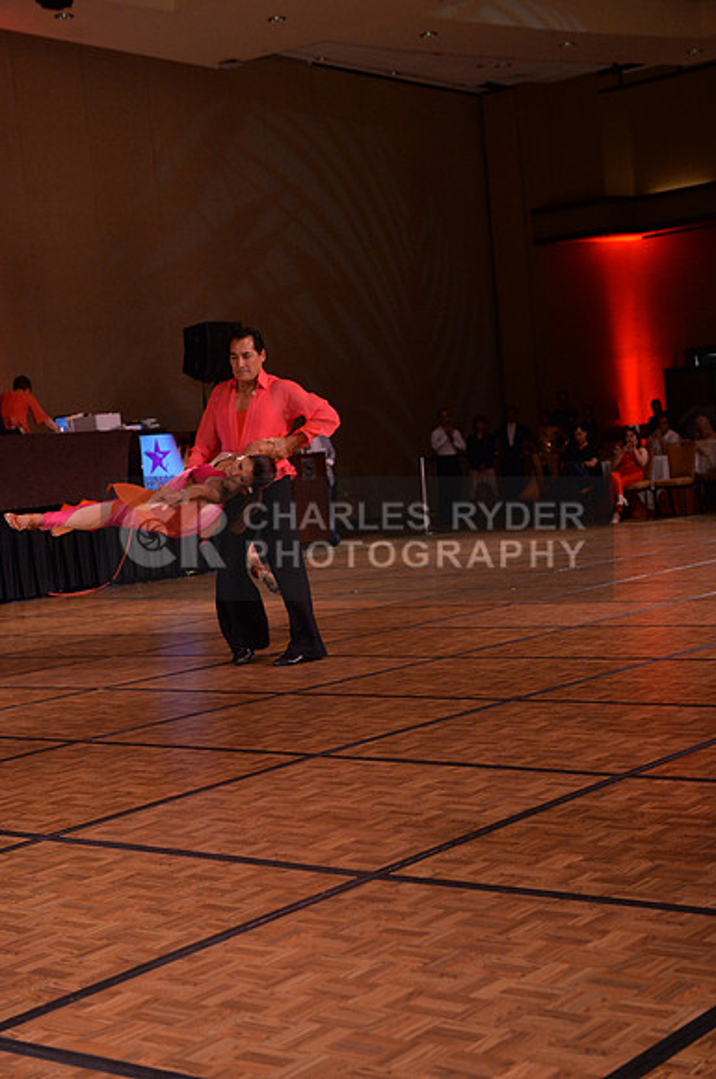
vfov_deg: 34.5
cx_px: 358
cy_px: 540
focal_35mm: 58
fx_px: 1735
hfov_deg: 23.3
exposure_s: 1/250
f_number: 5
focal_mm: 58
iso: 2000
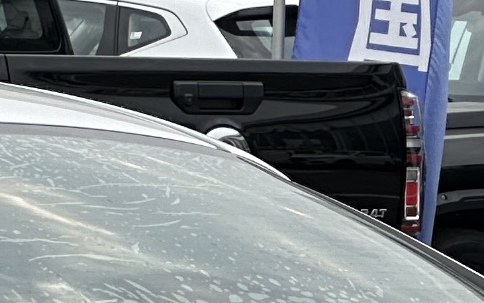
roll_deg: -1.7
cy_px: 352
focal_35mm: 450
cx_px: -380
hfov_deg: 4.6
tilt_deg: -2.7
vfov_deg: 2.9
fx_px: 5936
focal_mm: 9
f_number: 2.8
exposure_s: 1/195
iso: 32
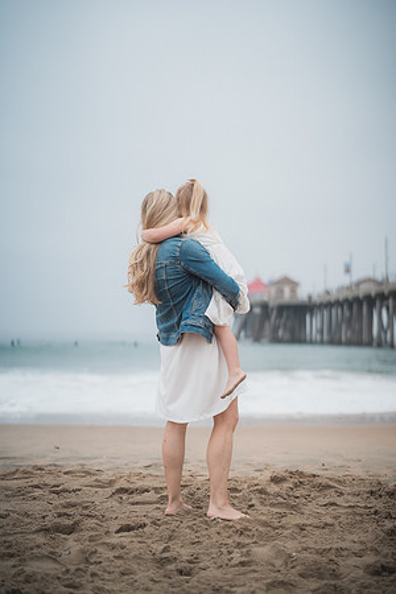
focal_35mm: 50
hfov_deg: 27.0
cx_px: 198
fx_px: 825
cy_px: 297
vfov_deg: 39.6
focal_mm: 50
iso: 160
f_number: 1.4
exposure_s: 1/4000
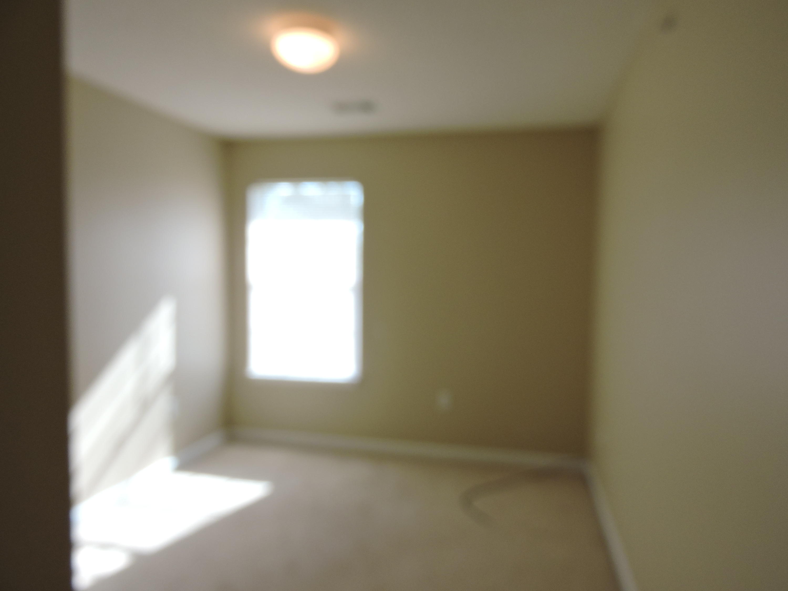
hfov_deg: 71.6
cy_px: 296
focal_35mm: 24
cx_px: 394
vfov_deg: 56.8
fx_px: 546
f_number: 3.3
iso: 100
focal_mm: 4.3
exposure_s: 1/80
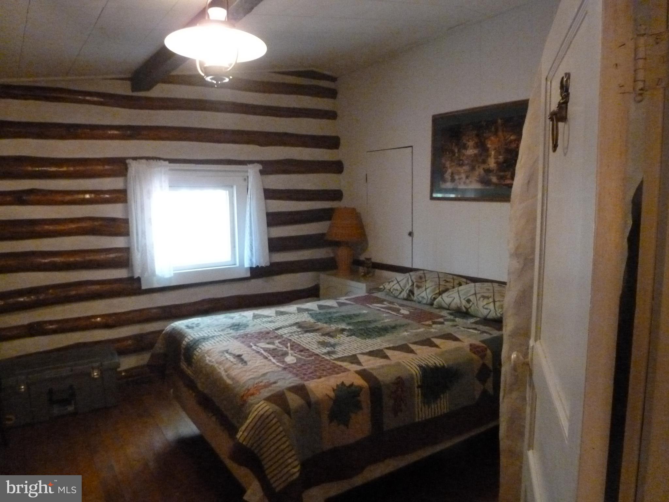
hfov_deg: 71.6
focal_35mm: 24
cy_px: 251
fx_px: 464
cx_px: 334
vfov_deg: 56.8
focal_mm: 4.3
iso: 1000
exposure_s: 1/15
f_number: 3.3
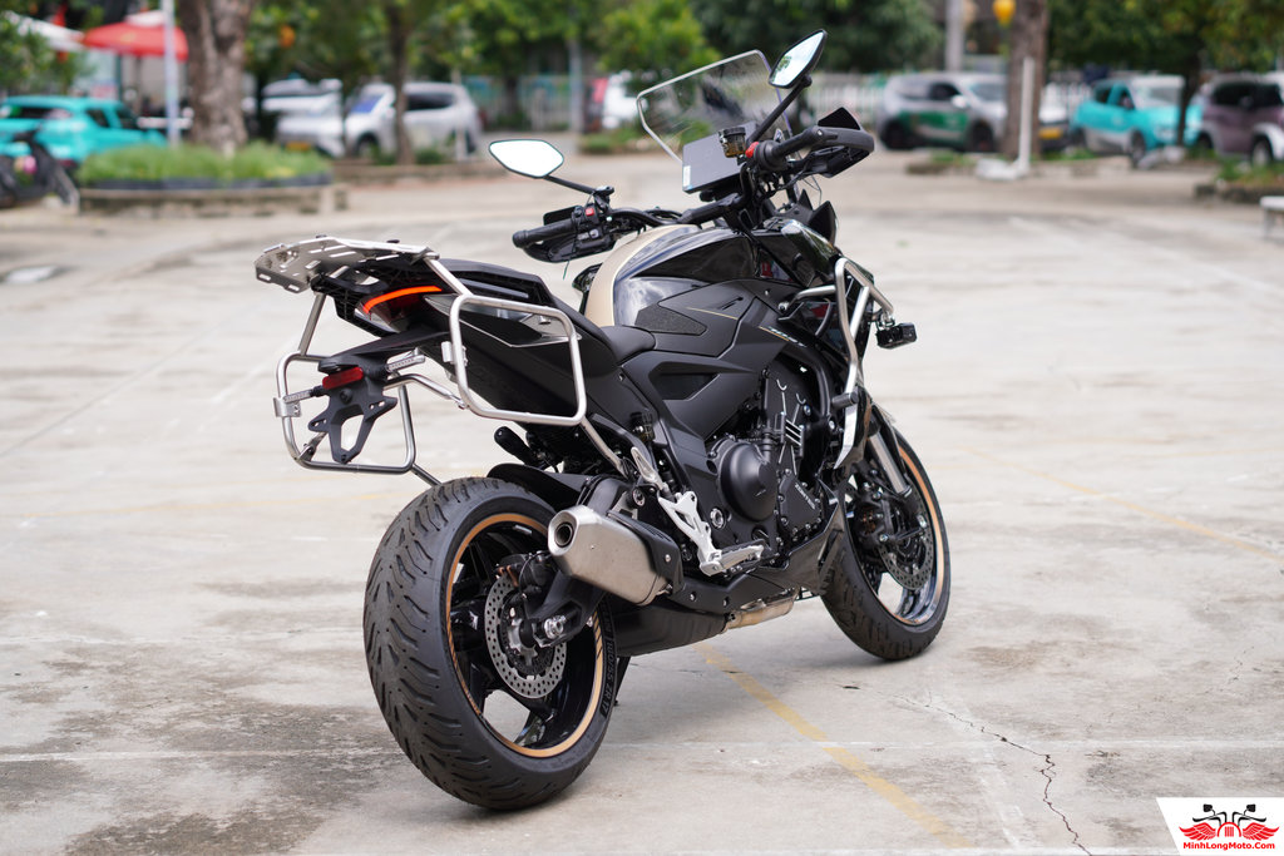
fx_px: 2675
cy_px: 428
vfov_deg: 18.2
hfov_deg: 27.0
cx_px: 642
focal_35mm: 75
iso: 100
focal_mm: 50
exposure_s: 1/1600
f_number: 1.8
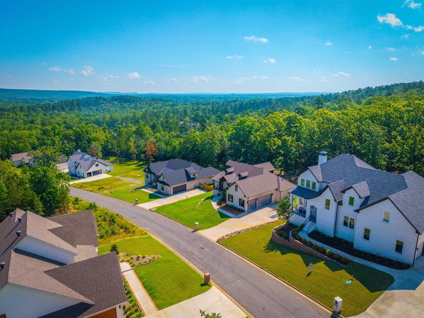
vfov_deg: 56.8
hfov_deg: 71.6
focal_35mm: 24
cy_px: 159
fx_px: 294
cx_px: 212
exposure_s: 1/3200
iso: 100
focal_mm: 8.67
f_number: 1.8
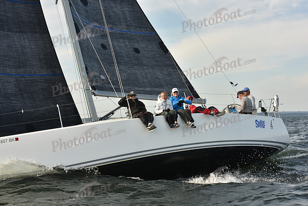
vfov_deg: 19.5
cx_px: 154
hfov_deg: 28.8
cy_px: 103
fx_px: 599
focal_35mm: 70
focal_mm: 70
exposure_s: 1/320
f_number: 10
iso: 250
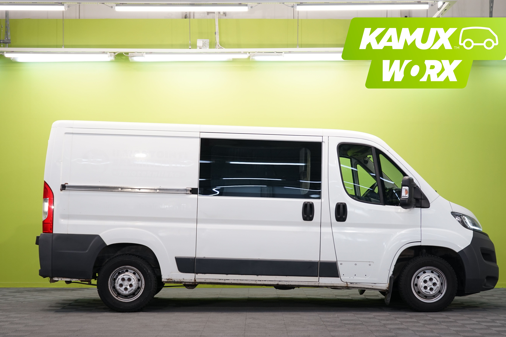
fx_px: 899
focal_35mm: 64
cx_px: 261
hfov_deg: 31.4
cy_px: 183
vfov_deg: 21.2
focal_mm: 58
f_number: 5.6
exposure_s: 1/40
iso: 500
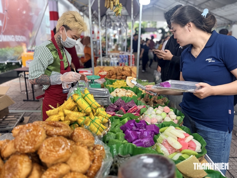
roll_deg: -1.1
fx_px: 164
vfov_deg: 56.8
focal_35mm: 24
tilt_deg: -14.4
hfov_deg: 71.6
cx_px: 118
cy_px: 89
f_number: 1.78
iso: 80
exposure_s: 1/230
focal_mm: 6.76
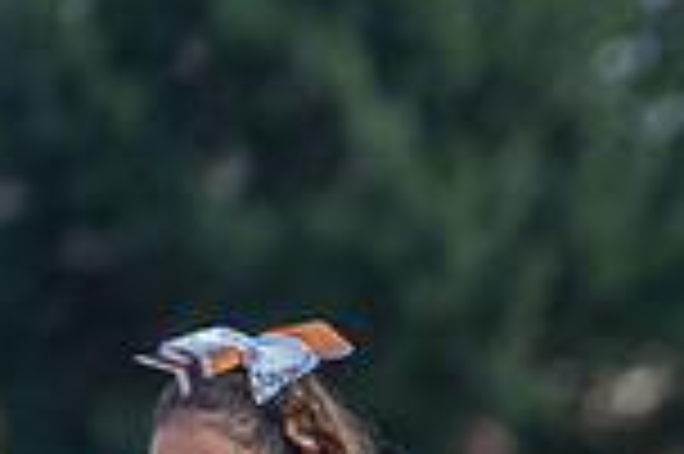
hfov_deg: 2.7
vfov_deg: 1.8
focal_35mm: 764
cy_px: 811
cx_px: 1174
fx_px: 14500
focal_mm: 200
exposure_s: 1/1000
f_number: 3.5
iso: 125
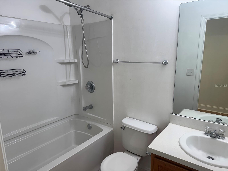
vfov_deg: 56.8
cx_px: 114
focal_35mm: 24
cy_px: 86
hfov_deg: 71.6
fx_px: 158
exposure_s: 1/120
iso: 100
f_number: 1.78
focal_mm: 6.76
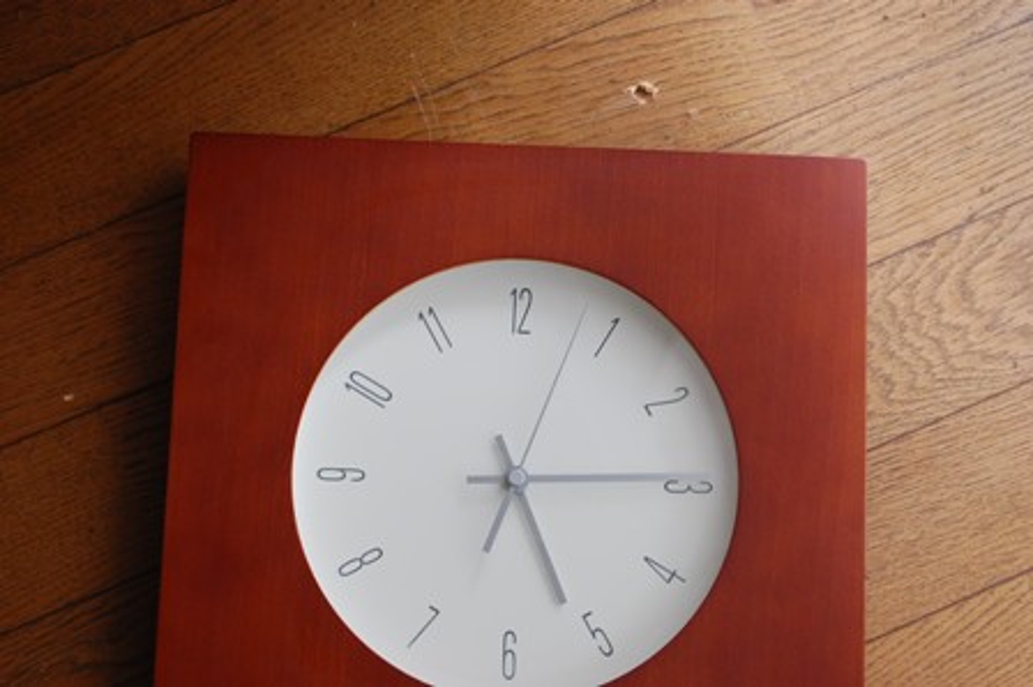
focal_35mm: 82
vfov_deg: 16.5
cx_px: 516
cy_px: 344
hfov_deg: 24.6
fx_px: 2365
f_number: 5.6
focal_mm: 55
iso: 400
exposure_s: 1/100
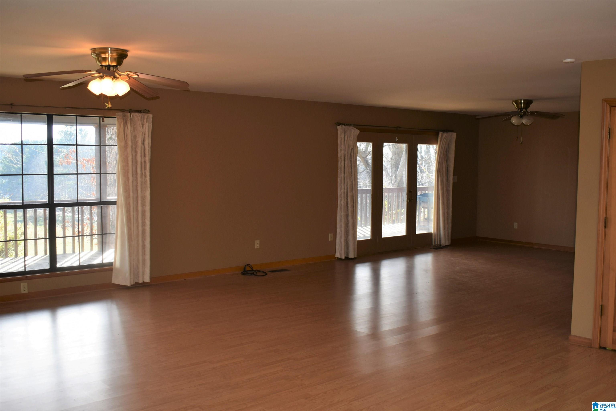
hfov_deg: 53.1
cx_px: 308
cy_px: 206
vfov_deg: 36.9
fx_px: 616
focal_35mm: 36
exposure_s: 1/200
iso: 320
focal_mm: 24
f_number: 5
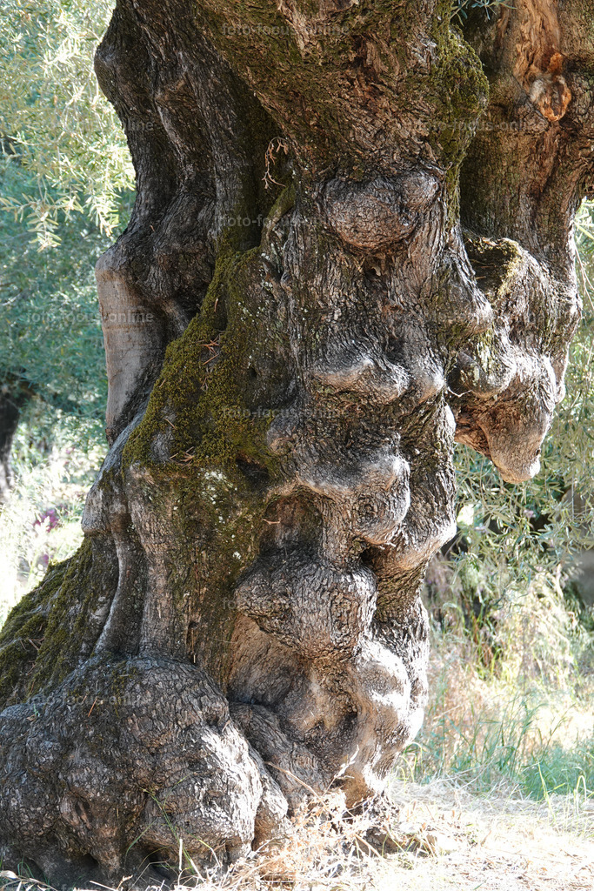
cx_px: 297
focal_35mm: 115
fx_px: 2845
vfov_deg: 17.8
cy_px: 446
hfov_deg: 11.9
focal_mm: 42.08
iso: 400
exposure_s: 1/125
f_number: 4
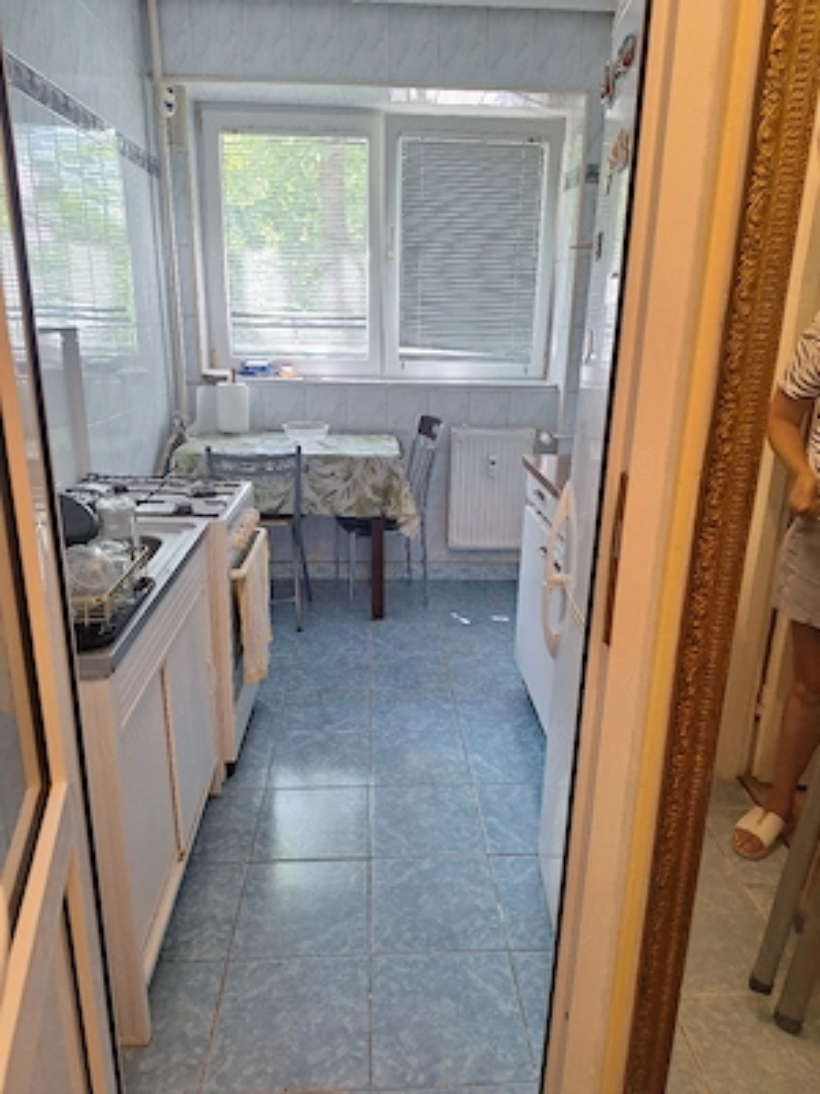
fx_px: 726
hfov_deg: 58.9
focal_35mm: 23
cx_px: 410
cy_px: 547
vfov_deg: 73.9
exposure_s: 1/50
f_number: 1.8
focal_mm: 5.54
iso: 64
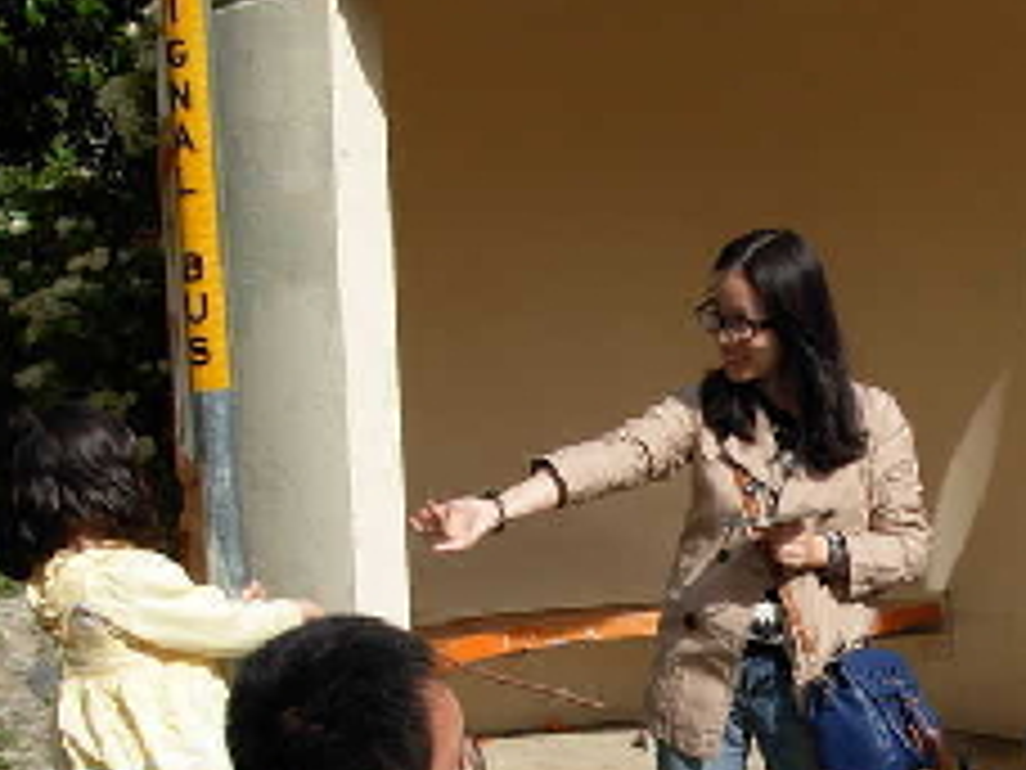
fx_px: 2371
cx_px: 810
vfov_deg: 18.0
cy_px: 743
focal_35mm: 80
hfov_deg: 24.1
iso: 79
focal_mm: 6.3
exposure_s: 1/406
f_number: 4.9
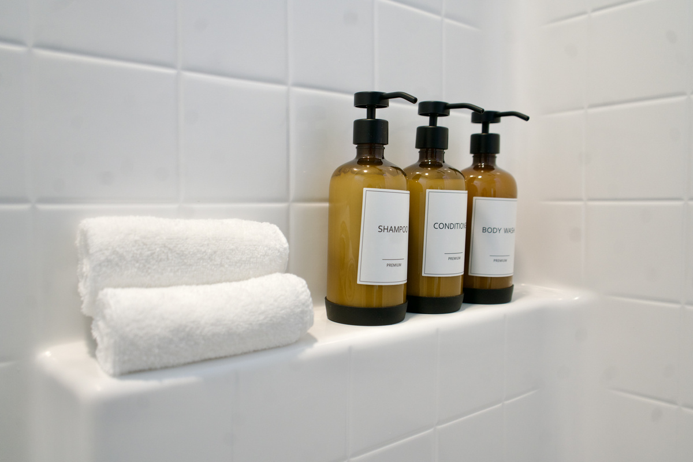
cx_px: 346
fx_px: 558
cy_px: 231
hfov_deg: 63.7
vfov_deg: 45.0
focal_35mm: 29
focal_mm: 29
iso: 1250
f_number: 4
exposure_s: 1/160
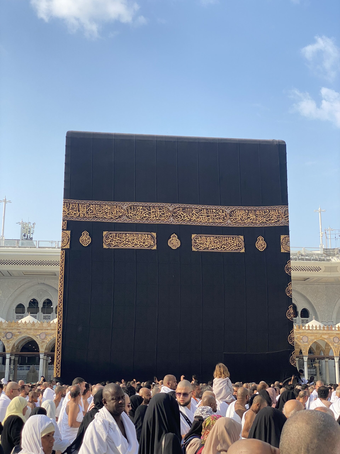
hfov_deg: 28.0
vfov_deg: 36.8
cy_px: 227
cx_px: 170
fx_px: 681
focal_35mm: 52
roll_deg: +0.0
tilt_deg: +14.1
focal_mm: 6
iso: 20
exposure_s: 1/1370
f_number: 2
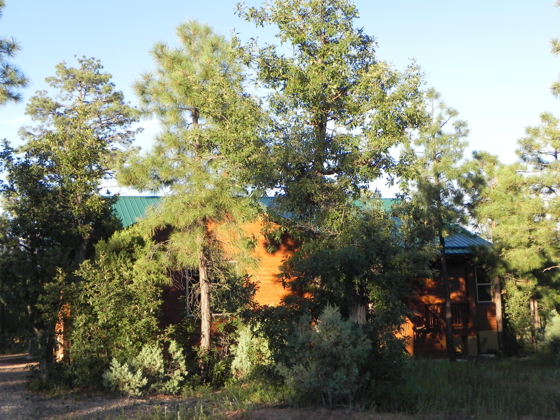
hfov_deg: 41.2
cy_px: 210
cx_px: 280
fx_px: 744
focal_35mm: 46
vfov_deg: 31.5
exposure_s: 1/174
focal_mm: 8.2
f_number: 4.5
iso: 160
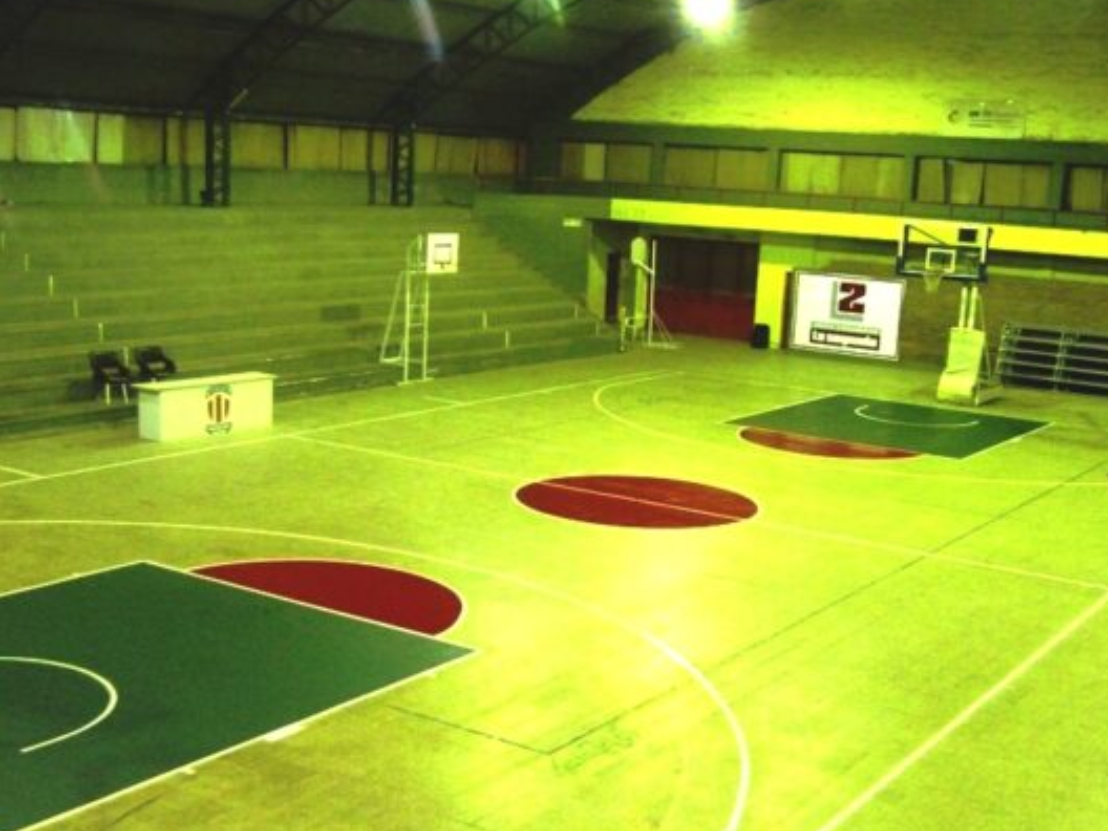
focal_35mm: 48
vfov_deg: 30.1
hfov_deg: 39.6
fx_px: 1536
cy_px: 539
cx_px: 602
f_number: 3
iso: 800
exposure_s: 1/13
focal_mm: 5.9
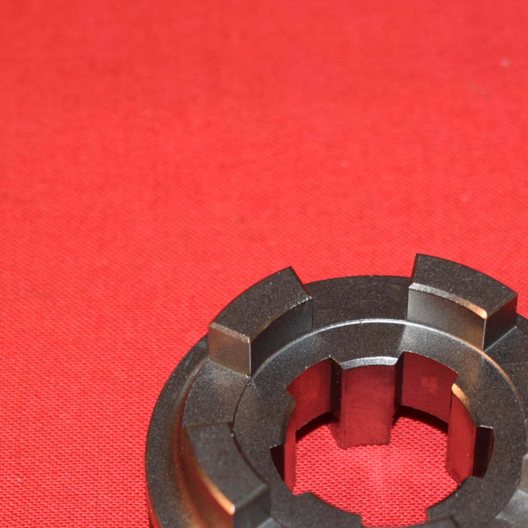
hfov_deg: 12.2
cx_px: 361
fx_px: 2468
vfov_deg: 12.1
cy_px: 510
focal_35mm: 143
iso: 400
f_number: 5.6
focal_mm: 38
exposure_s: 1/30
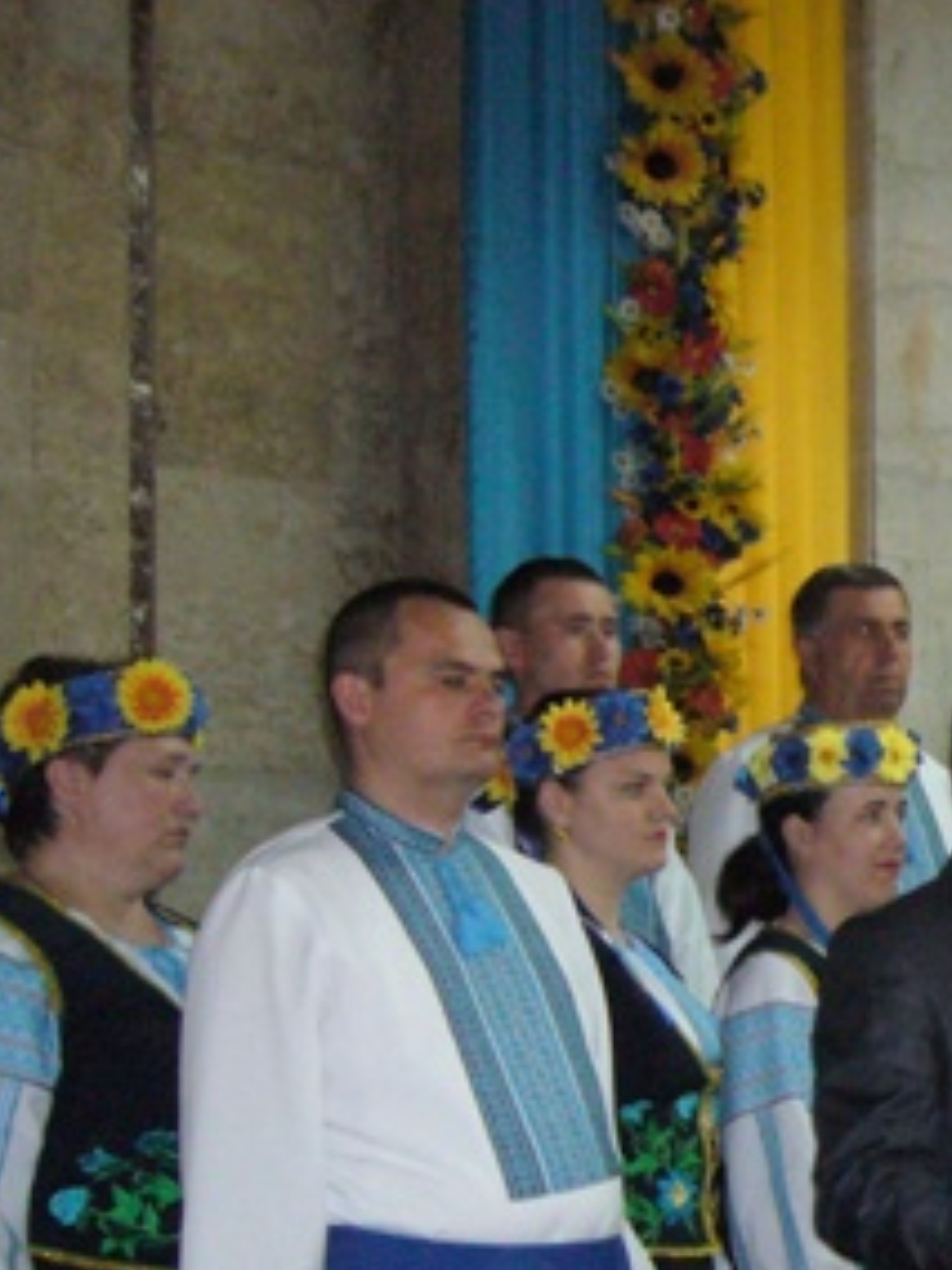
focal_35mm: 79
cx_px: 1292
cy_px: 1020
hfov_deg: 17.3
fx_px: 2897
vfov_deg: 24.3
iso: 400
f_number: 2.8
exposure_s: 1/30
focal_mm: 5.8
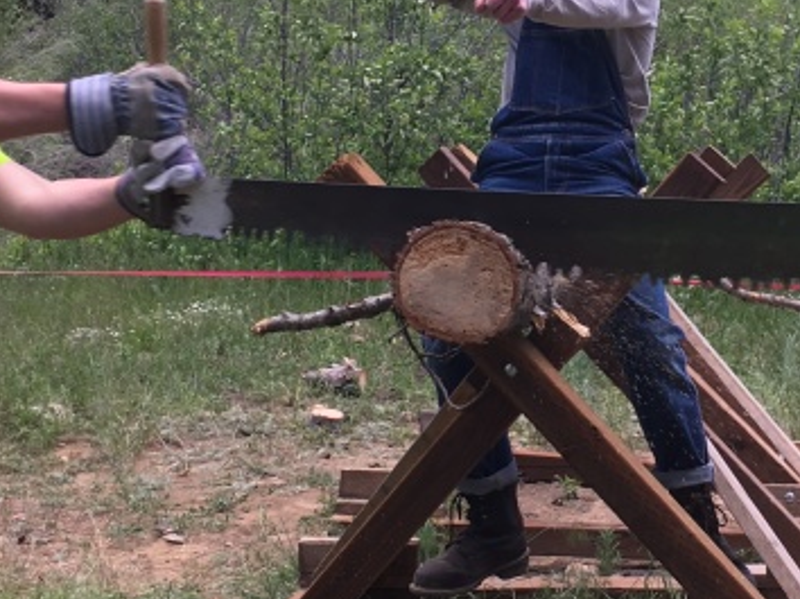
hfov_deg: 23.1
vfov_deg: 17.5
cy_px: 267
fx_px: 1940
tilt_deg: -10.6
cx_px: 569
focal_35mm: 84
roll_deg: +0.8
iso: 25
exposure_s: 1/269
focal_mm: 4.15
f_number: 2.2
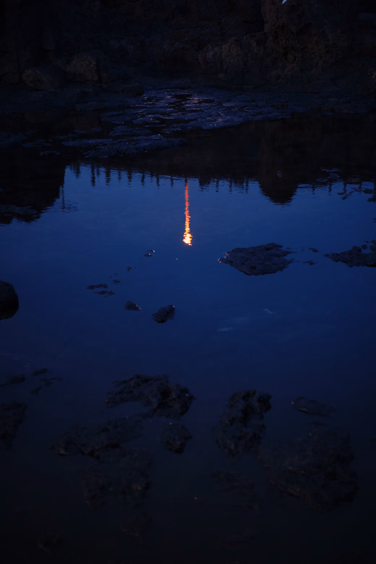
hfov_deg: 25.5
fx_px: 830
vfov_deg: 37.5
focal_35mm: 53
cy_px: 282
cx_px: 188
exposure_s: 1/20
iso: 320
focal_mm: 35
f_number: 2.8
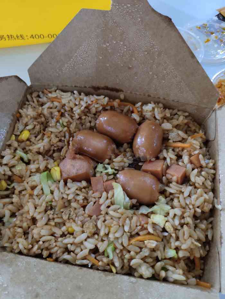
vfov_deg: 61.7
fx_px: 251
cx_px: 112
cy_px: 150
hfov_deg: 48.2
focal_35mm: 29
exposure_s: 1/33
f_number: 1.8
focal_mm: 4.27
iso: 459
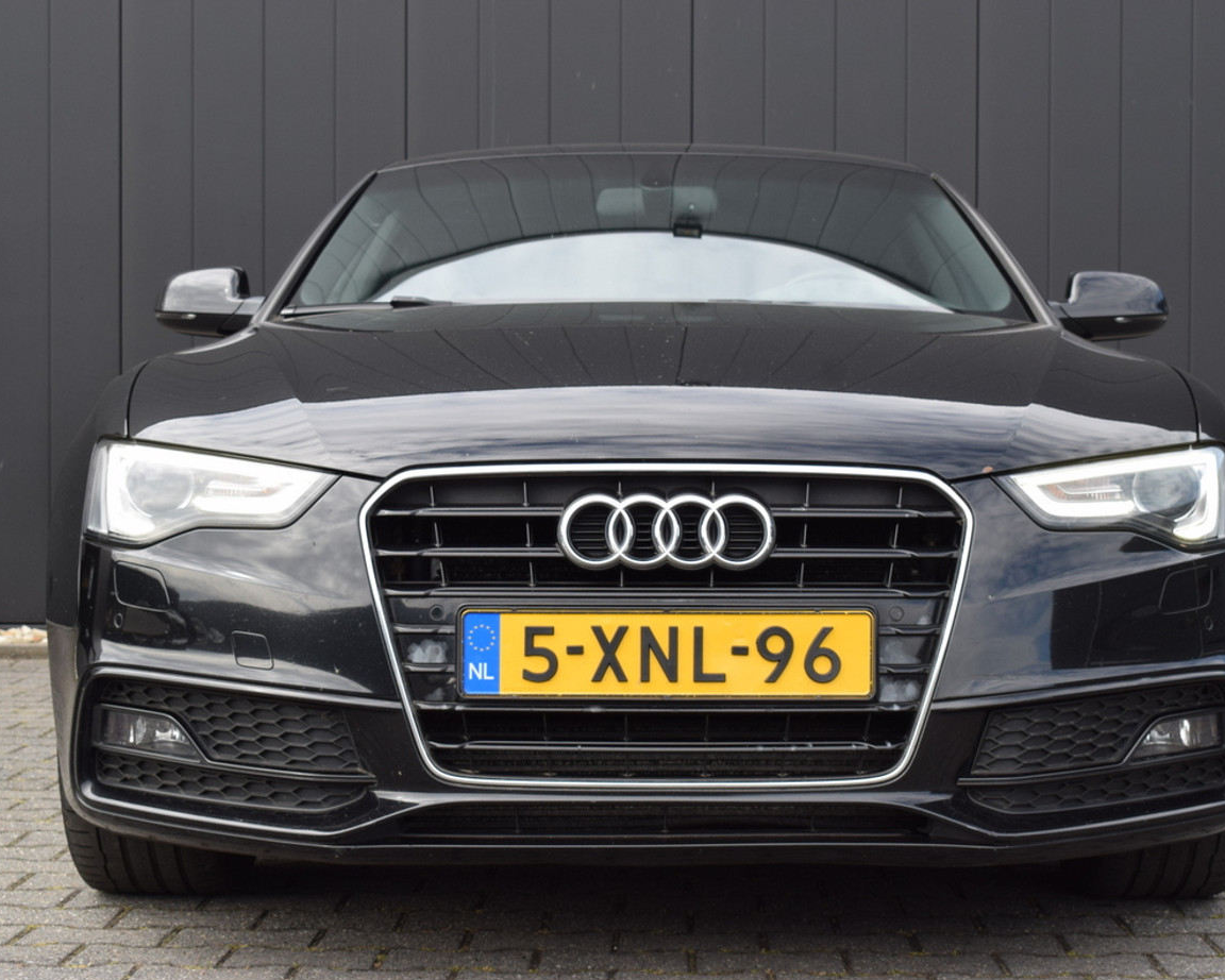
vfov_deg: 23.5
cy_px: 487
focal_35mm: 65
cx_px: 653
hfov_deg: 29.1
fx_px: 2357
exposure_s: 1/250
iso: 320
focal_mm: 38
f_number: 8
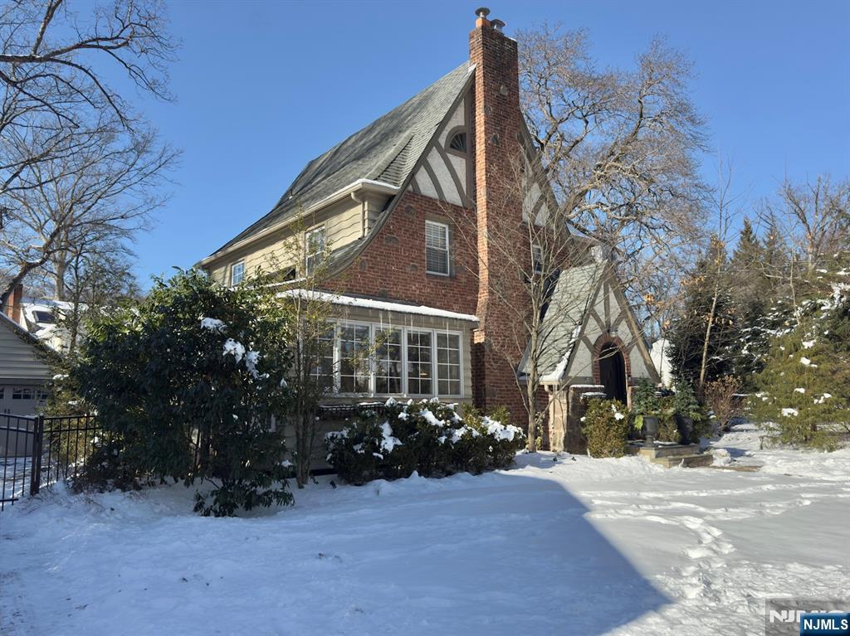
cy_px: 318
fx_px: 589
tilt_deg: +9.0
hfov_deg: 71.6
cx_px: 425
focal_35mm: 24
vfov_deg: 56.8
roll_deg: -2.7
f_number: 1.78
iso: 100
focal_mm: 6.76
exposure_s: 1/4049
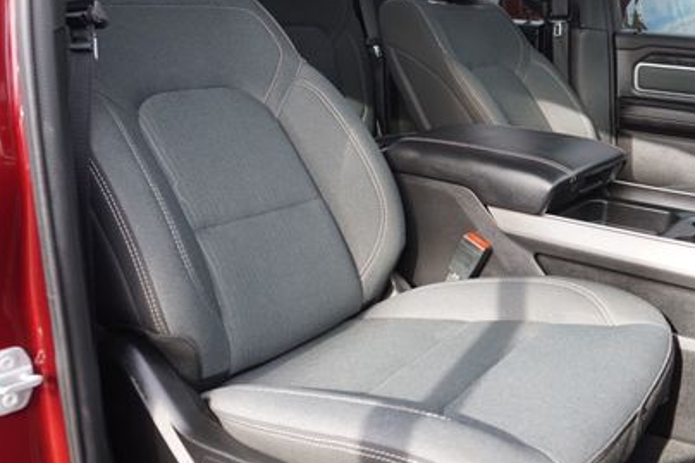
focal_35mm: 38
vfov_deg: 34.8
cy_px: 167
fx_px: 733
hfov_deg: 50.4
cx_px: 415
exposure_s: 1/60
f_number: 4.5
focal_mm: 16
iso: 100
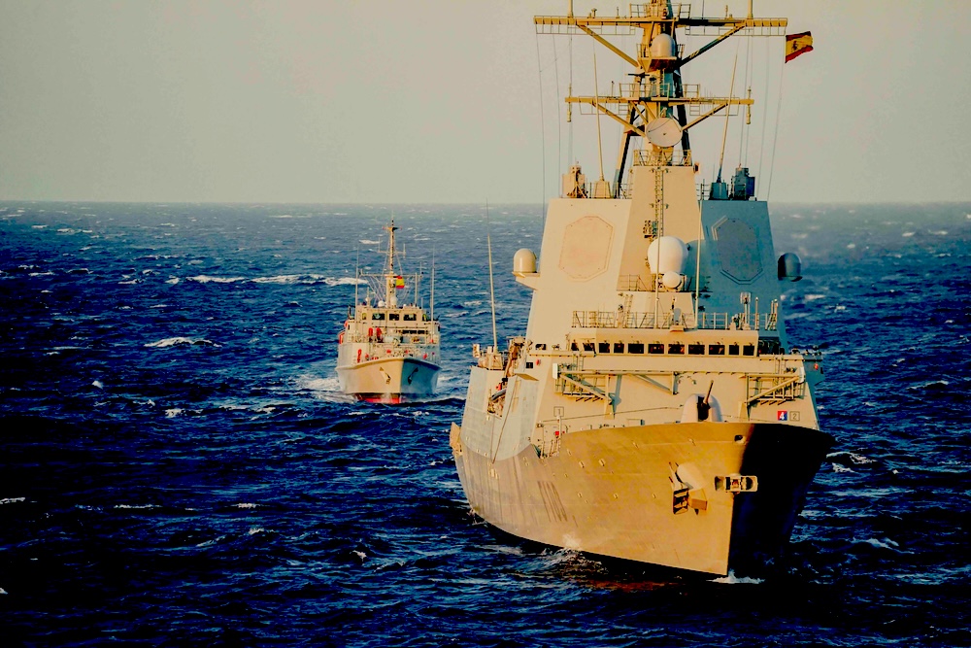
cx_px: 486
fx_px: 8467
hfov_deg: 6.6
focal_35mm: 314
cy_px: 324
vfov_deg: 4.4
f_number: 6.3
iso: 400
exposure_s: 1/800
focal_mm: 313.9
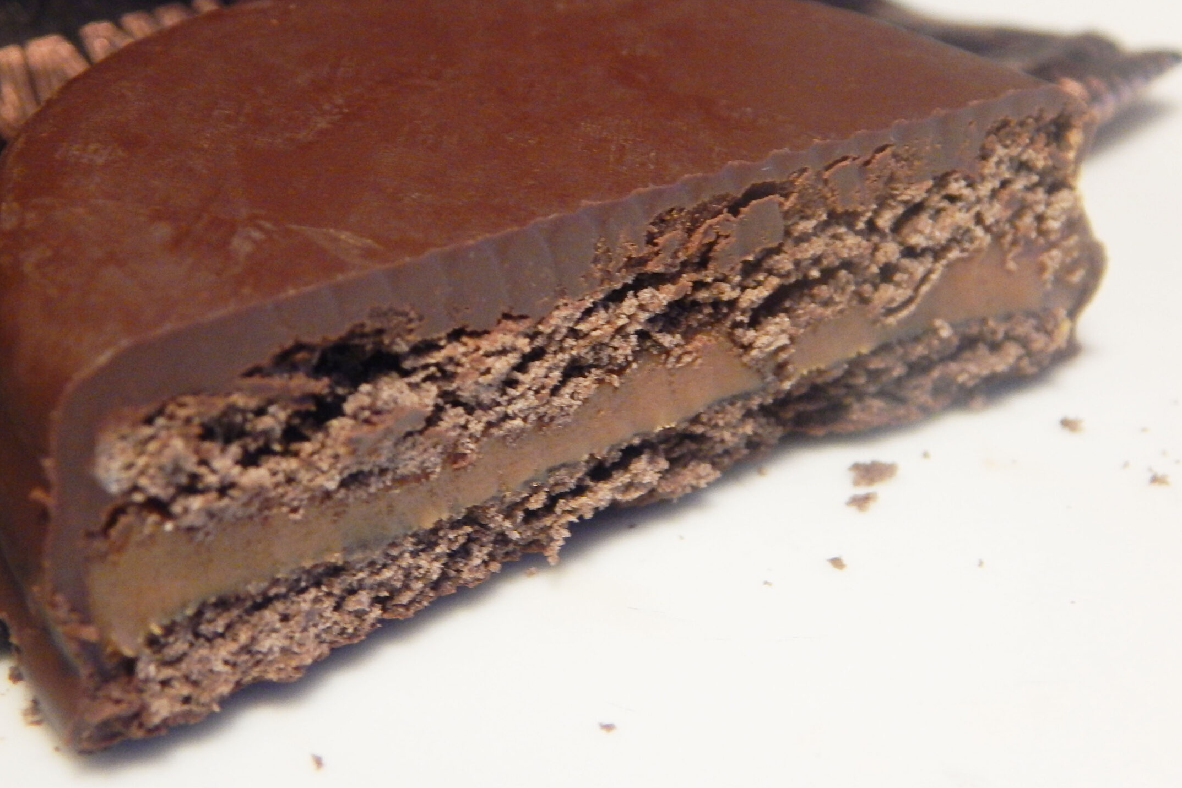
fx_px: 2200
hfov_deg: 30.0
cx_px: 484
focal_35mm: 67
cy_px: 399
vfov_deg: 20.3
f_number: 3.8
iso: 400
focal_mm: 9.7
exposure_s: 1/50
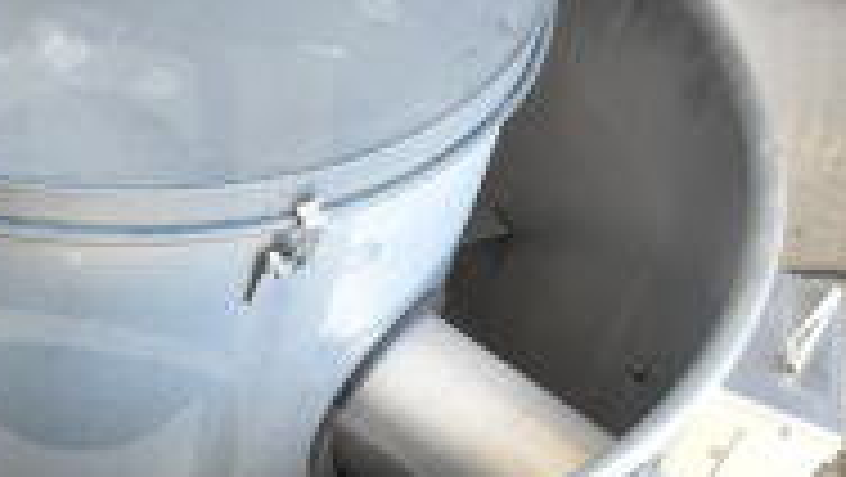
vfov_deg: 11.8
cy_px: 403
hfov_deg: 20.1
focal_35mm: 102
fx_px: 2289
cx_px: -58
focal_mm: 20
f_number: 7.1
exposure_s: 1/200
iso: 1600
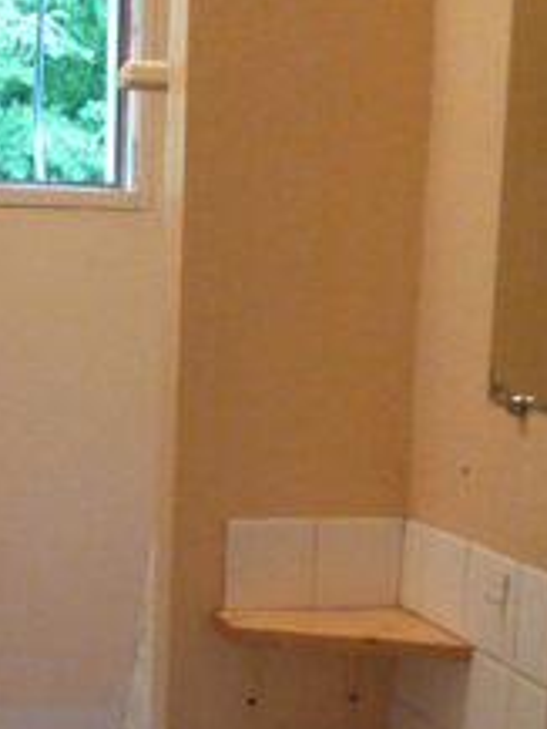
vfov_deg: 32.3
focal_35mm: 59
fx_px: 1242
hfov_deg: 24.3
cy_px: 516
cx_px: 81
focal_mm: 5.2
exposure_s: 1/30
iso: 800
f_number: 3.3
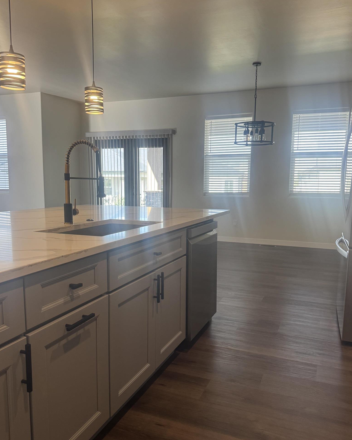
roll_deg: -0.2
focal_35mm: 28
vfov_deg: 62.2
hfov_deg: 51.5
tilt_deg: -7.6
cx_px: 177
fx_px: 365
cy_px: 225
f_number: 1.78
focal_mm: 6.76
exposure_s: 1/120
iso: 125
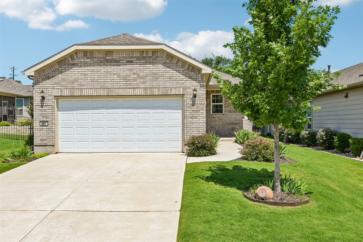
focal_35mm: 36
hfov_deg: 53.1
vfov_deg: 36.9
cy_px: 121
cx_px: 182
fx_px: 363
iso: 100
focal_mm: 24
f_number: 6.7
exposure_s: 1/500
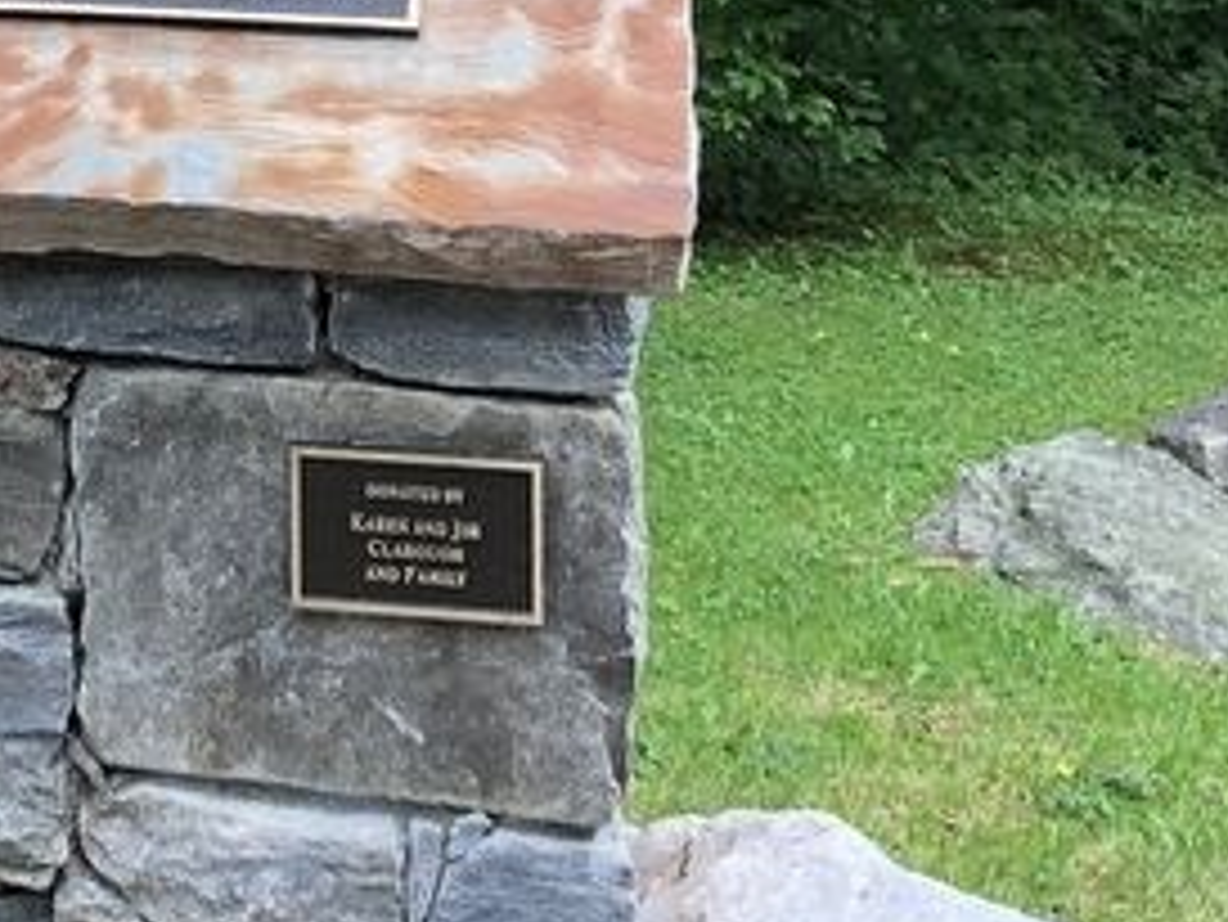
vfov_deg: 16.7
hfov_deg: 22.7
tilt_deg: -5.3
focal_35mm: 82
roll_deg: +0.8
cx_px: -49
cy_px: -364
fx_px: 2910
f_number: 1.8
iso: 32
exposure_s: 1/120
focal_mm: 4
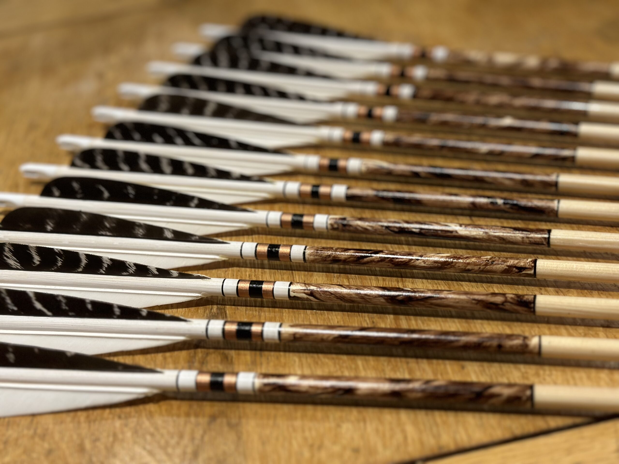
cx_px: 310
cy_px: 232
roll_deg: +11.5
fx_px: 858
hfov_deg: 39.7
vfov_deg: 30.3
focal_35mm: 48
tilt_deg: -33.0
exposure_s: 1/50
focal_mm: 6.86
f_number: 1.78
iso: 160
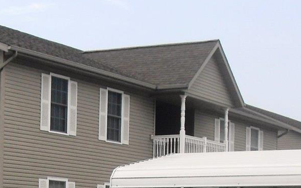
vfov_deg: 12.0
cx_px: 70
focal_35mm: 106
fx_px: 870
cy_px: 250
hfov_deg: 19.5
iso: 80
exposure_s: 1/125
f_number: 8.9
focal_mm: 6.3
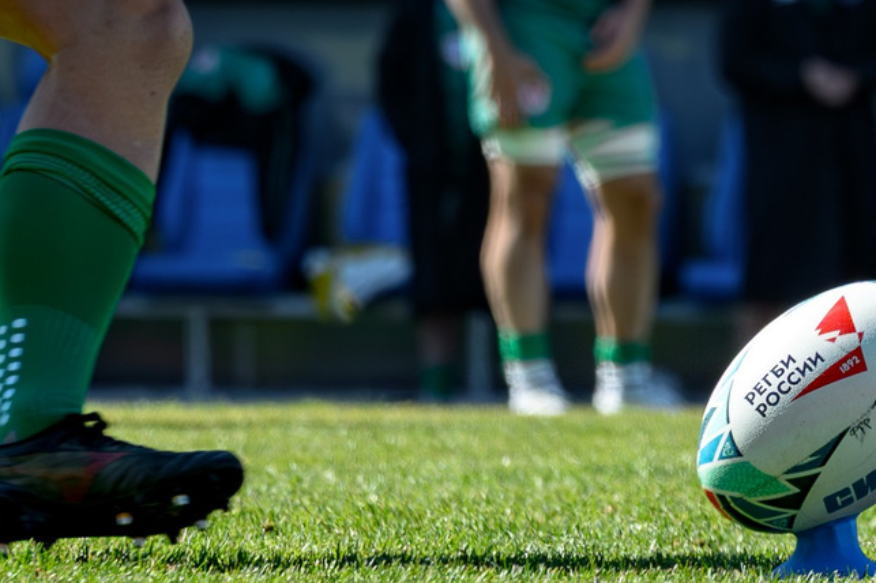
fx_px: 21450
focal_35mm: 882
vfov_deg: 1.6
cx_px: 338
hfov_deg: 2.3
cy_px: -244
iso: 640
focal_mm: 185
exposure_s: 1/1250
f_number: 5.6
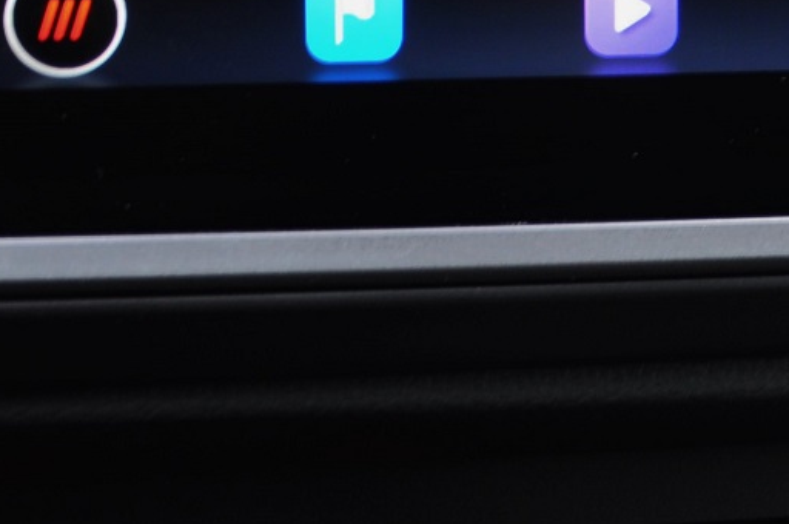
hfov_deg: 13.0
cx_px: 803
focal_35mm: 156
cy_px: -258
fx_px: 3415
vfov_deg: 8.6
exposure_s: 1/20
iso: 250
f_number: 4
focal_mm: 28
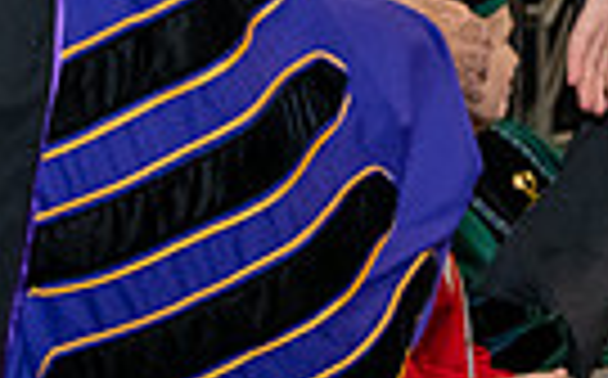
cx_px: 540
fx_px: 5081
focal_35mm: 307
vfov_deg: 4.2
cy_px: -214
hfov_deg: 6.8
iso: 2500
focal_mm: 70
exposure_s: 1/200
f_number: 5.6
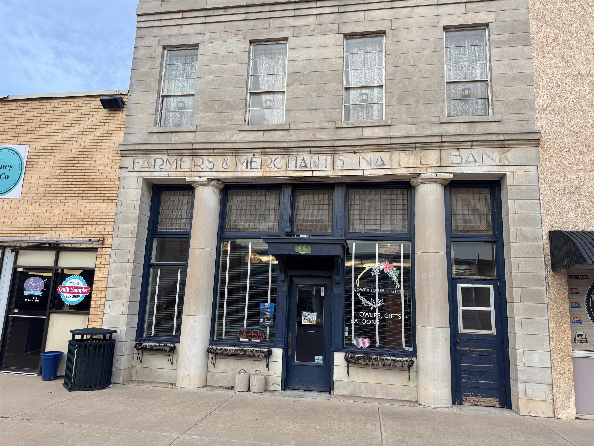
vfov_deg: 56.8
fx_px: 412
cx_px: 297
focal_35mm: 24
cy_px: 223
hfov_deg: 71.6
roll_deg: -3.6
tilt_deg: +11.0
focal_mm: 6.76
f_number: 1.78
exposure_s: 1/257
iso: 64
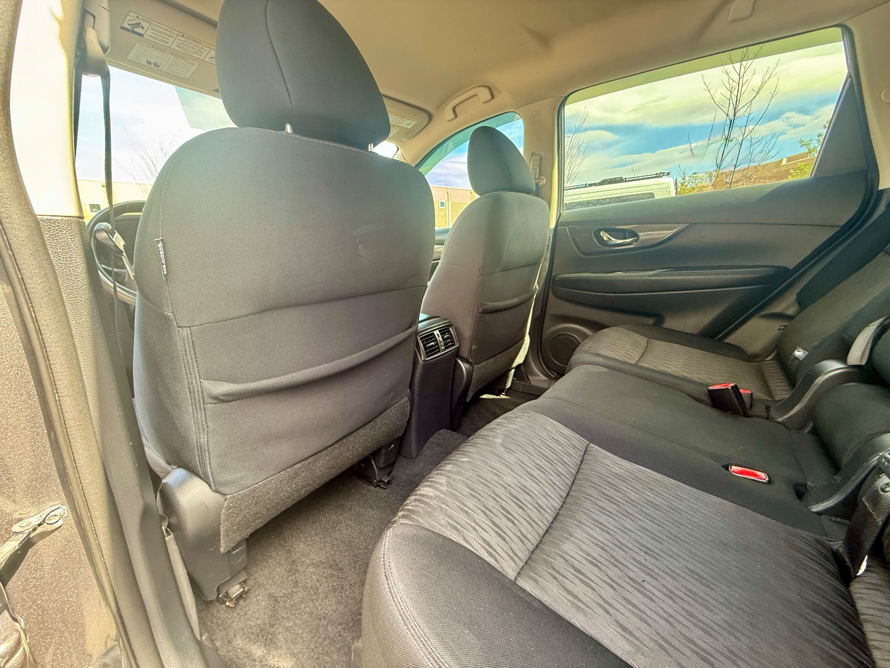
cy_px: 334
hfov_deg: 102.1
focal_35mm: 14
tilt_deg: -12.9
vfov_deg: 85.7
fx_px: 360
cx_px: 445
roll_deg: +2.1
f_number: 2.2
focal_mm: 2.22
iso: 400
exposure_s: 1/69
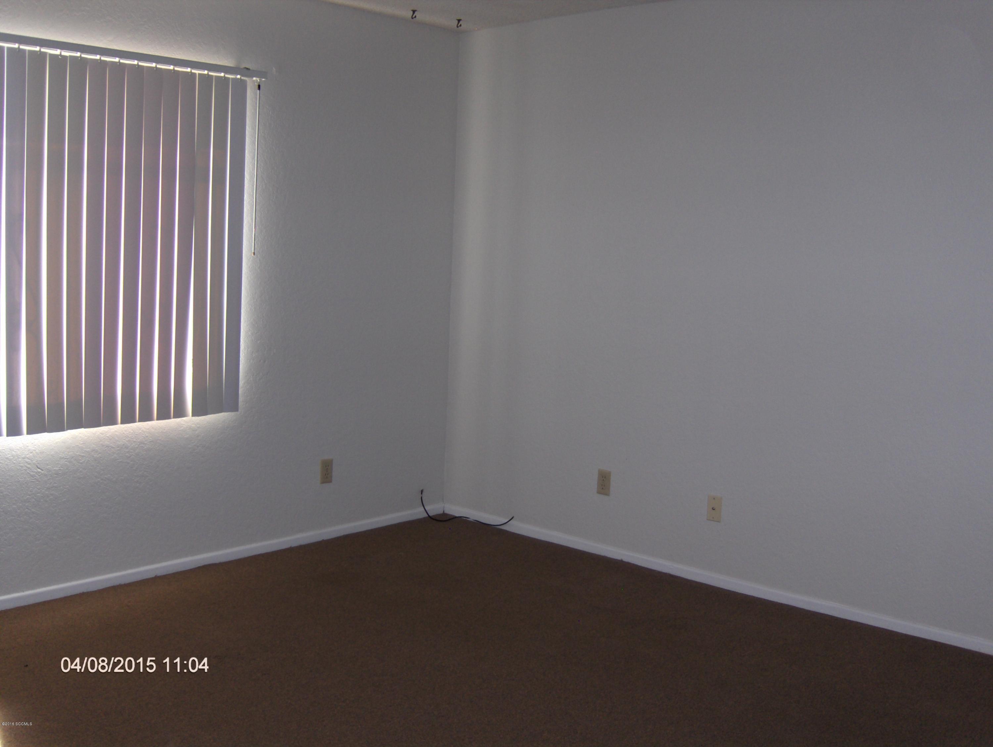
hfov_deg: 52.6
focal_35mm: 35
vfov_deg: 40.8
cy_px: 374
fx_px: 1005
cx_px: 496
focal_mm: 7.5
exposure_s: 1/60
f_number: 2.8
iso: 151
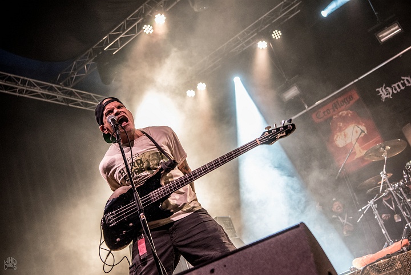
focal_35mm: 48
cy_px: 138
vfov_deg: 28.1
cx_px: 206
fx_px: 548
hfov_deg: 41.1
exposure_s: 1/100
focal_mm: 48
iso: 1600
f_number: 4.5
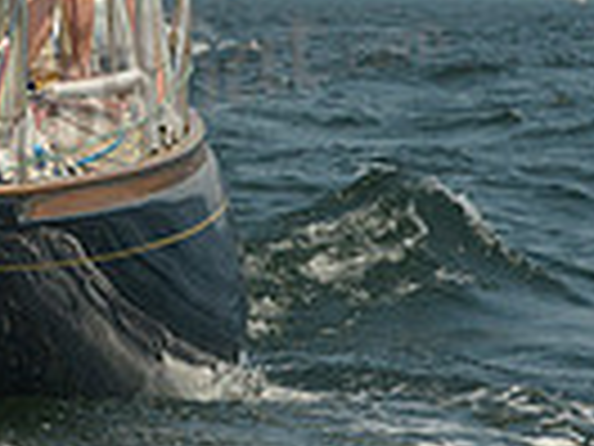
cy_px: -70
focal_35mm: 363
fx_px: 6229
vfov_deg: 4.1
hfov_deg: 5.4
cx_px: -418
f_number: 8
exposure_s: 1/1250
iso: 200
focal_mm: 86
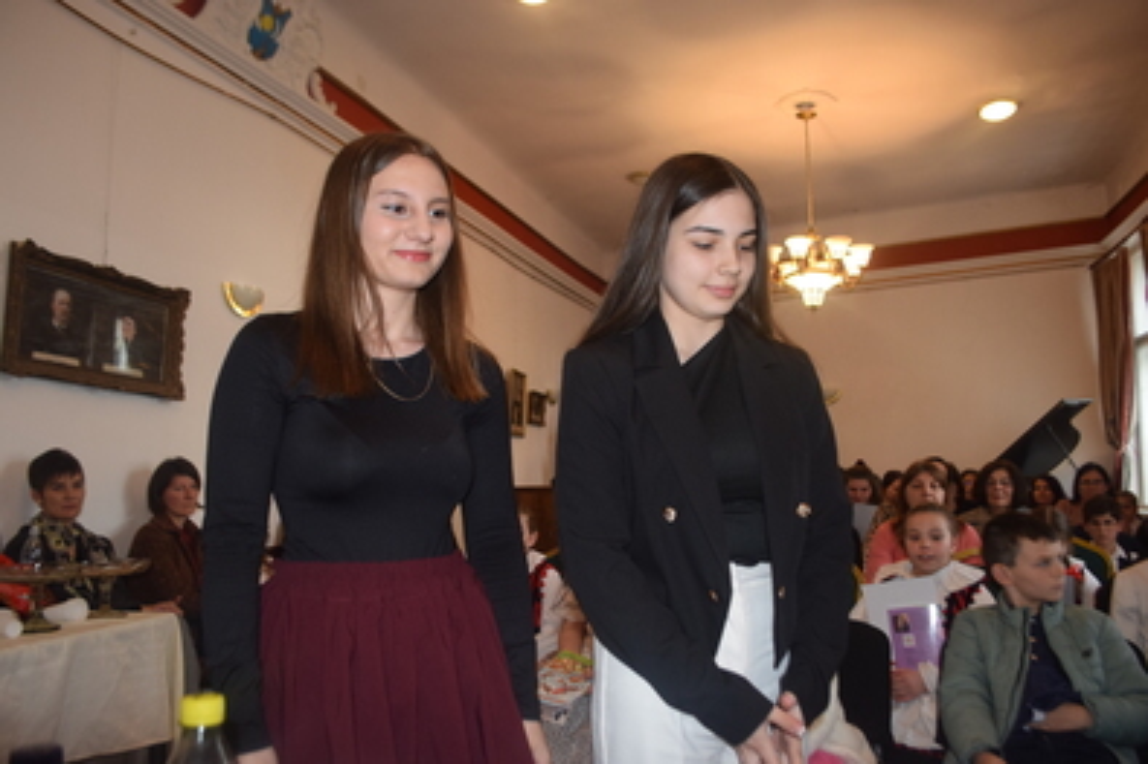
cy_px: 382
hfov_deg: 67.4
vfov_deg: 47.9
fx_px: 861
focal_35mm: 27
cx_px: 574
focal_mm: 18
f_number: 3.5
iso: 1100
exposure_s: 1/60
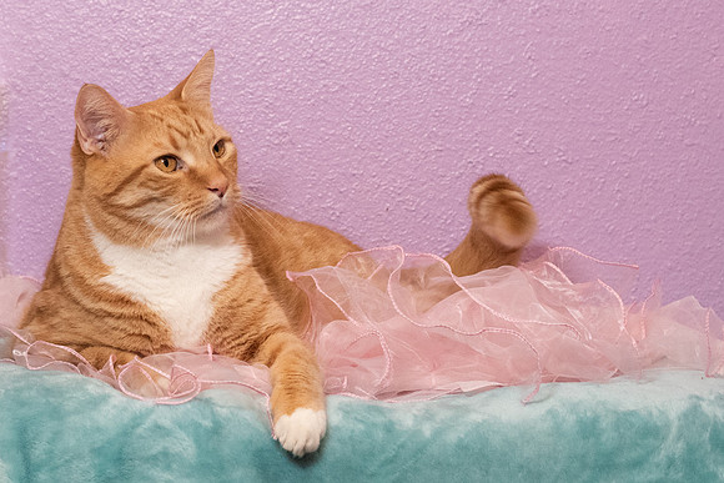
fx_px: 2246
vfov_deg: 12.3
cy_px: 178
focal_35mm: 112
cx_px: 186
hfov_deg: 18.2
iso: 3200
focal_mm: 50
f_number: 5
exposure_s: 1/200
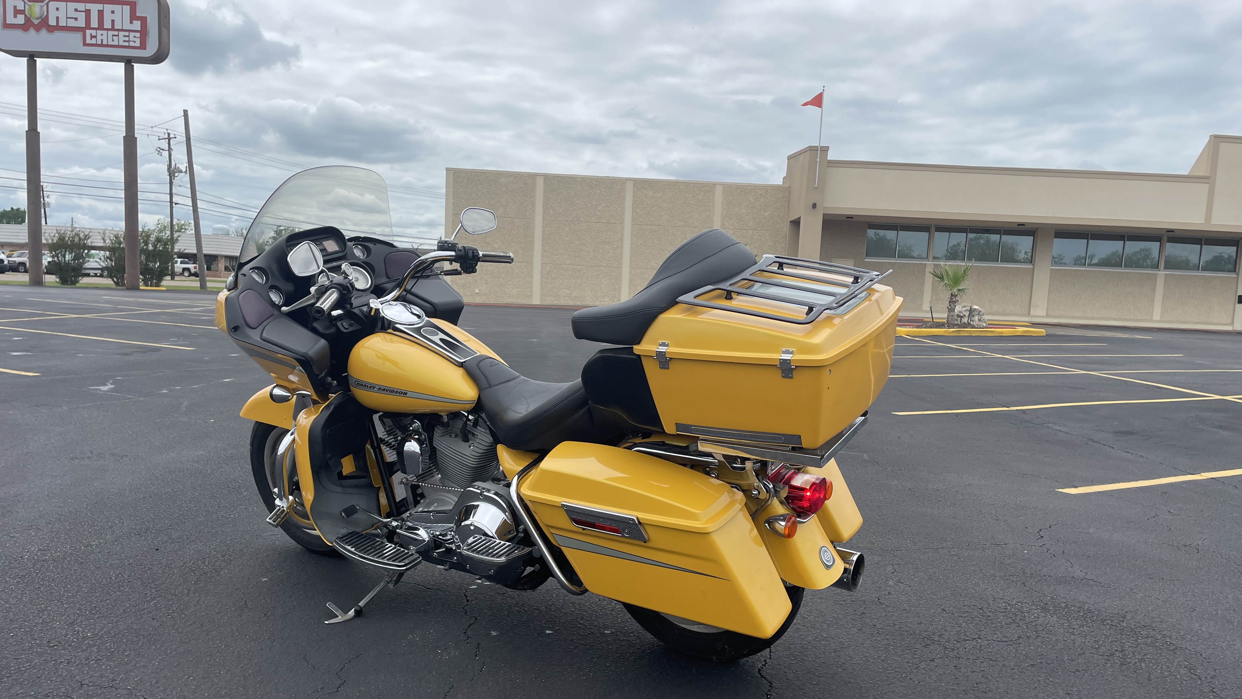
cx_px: 619
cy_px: 411
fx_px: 955
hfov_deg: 66.1
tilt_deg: -7.0
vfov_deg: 40.0
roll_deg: -1.8
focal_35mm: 29
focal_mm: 4.2
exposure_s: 1/4000
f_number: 1.6
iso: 32
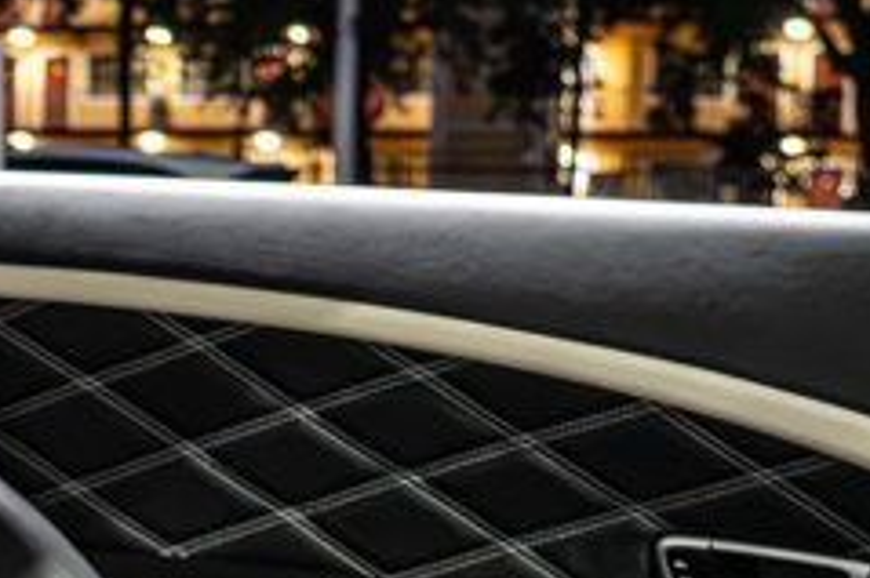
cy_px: 569
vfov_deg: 13.1
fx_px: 2487
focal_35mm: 103
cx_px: -557
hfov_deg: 17.2
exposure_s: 1/13
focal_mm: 24
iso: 1600
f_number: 4
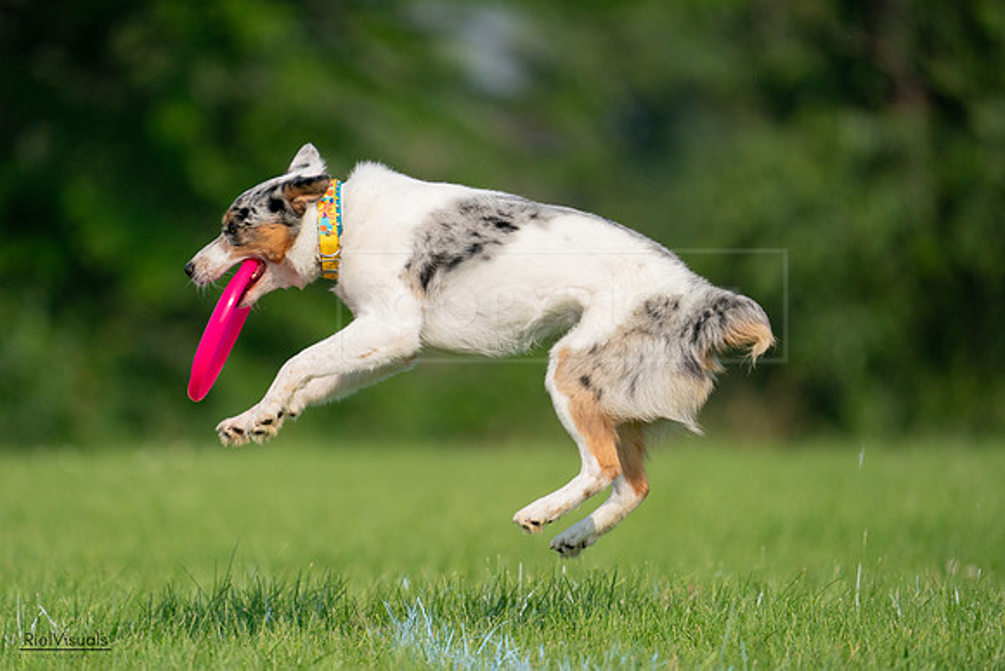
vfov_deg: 2.3
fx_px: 16753
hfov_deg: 3.4
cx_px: 502
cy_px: 336
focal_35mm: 600
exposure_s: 1/4000
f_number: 6.3
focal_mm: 600
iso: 800
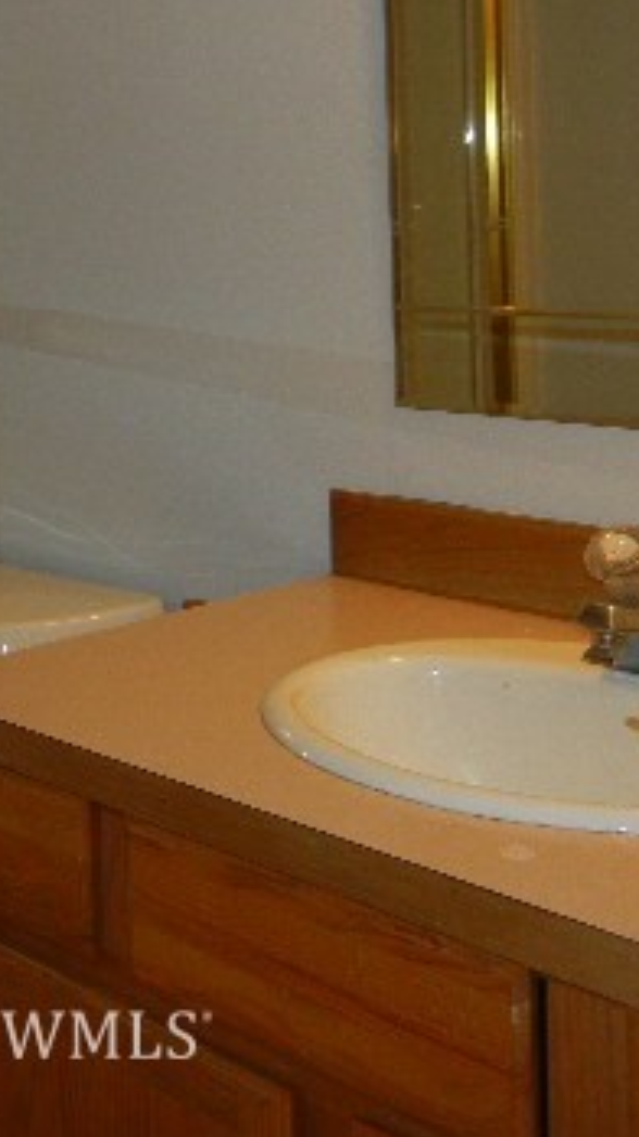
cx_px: 29
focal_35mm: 60
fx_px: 1810
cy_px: 362
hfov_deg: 19.5
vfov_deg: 34.5
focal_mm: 5.4
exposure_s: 1/30
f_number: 3.5
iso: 200
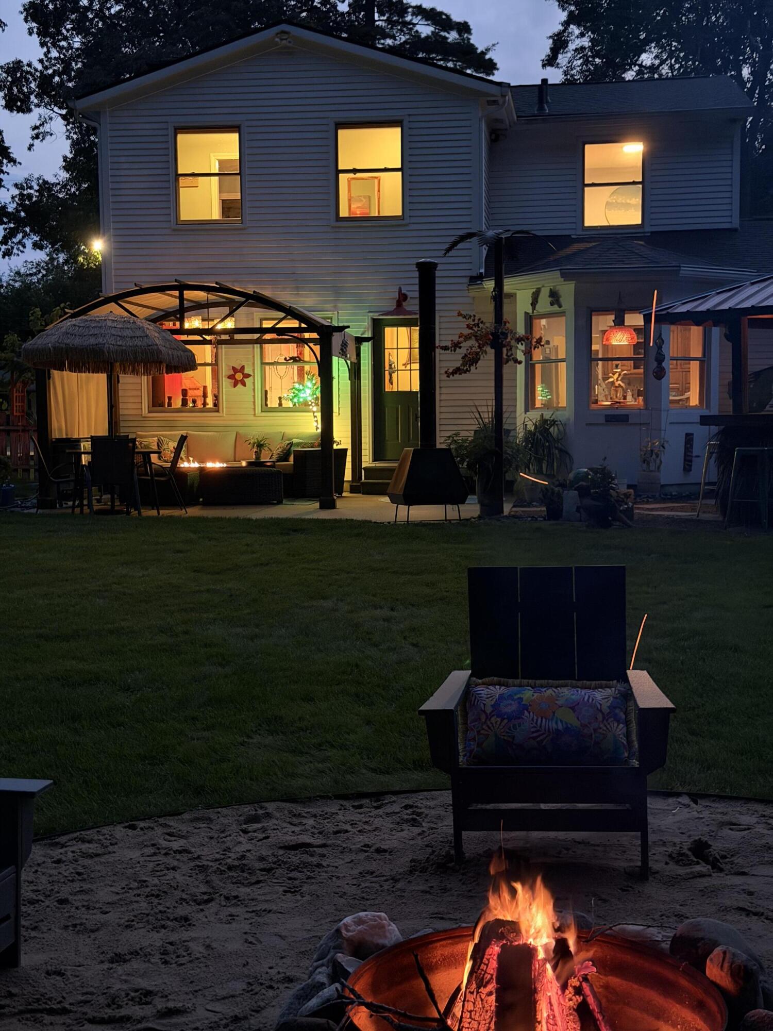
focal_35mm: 48
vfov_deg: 39.7
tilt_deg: -4.4
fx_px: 1429
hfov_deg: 30.3
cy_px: 516
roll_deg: +0.3
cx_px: 386
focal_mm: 6.76
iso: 1000
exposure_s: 1/15
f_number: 1.78
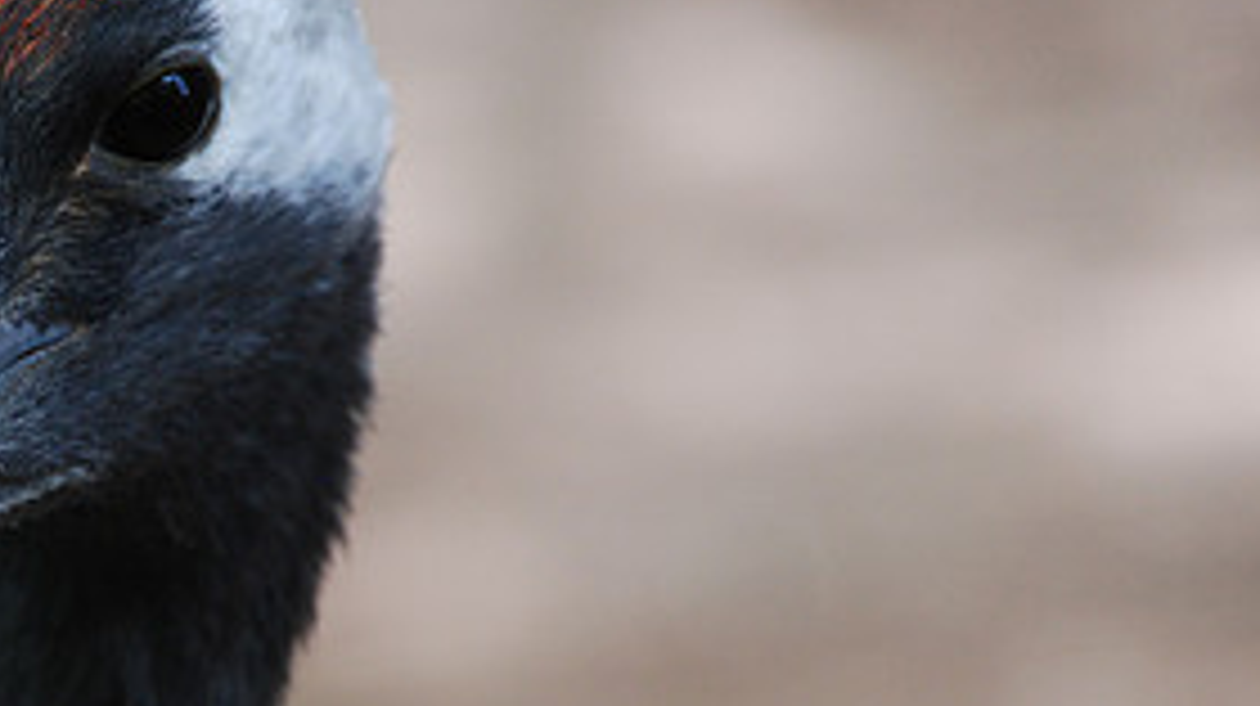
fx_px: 29379
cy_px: 414
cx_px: -9
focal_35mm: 880
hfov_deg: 2.5
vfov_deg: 1.4
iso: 400
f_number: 6.3
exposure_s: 1/100
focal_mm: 270
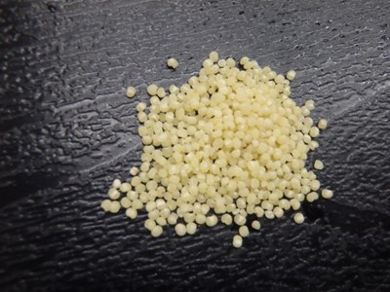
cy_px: 146
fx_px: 417
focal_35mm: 37
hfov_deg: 50.1
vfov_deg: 38.7
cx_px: 195
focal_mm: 6.6
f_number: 4.7
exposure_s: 1/50
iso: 800
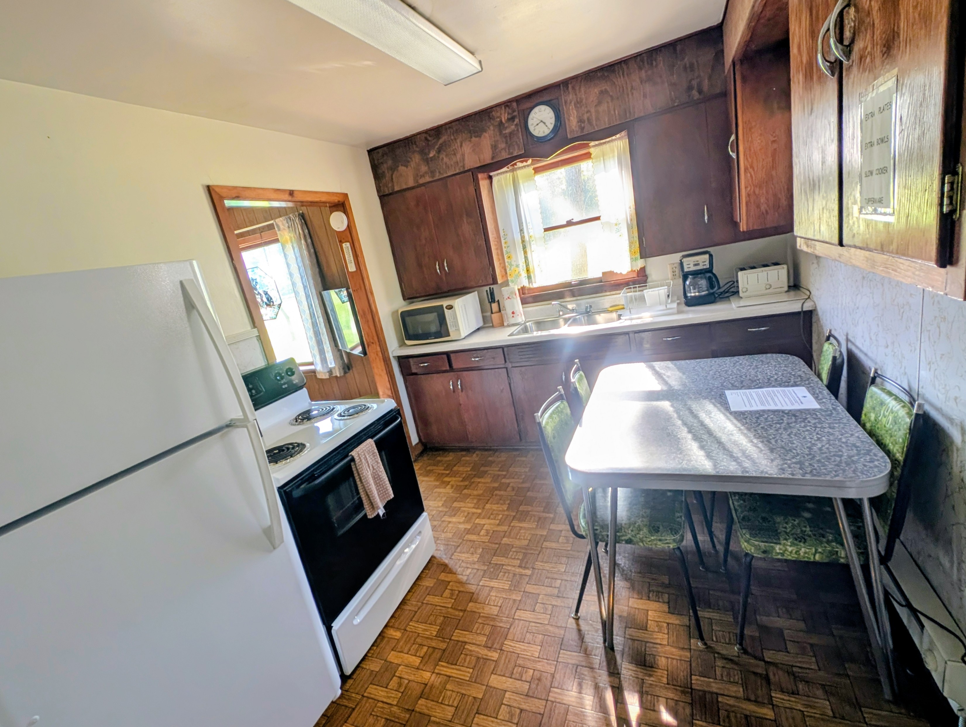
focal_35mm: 12
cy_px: 364
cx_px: 483
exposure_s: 1/40.4
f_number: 1.95
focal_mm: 2.23
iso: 36
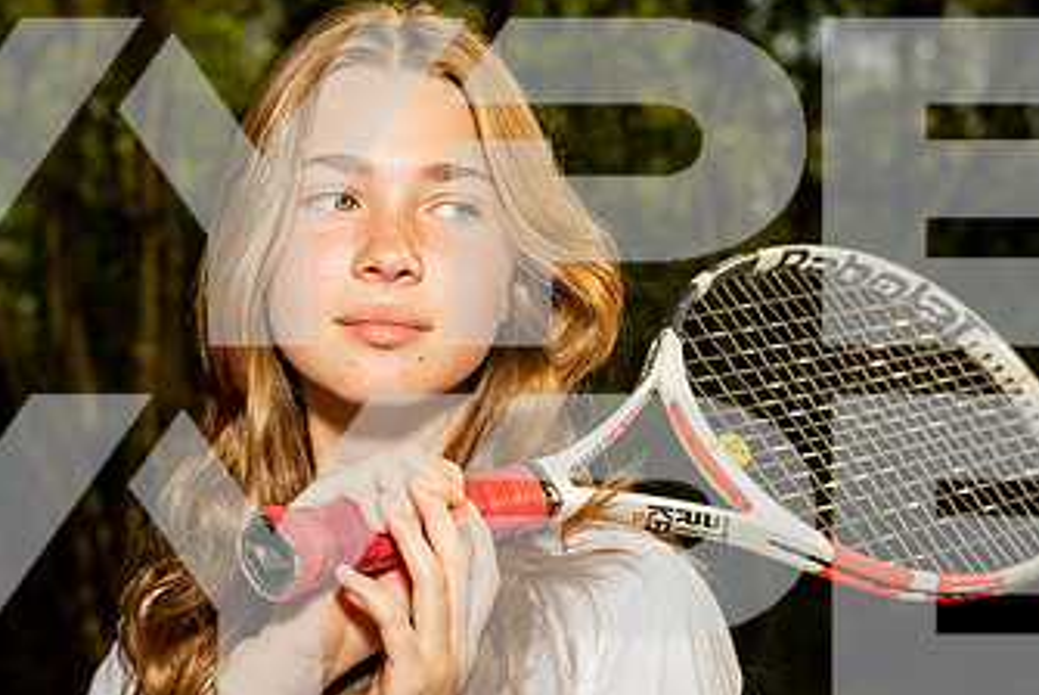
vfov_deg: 16.4
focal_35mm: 83
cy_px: 560
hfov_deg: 24.4
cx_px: 400
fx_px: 2397
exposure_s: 1/250
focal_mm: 48
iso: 125
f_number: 4.5
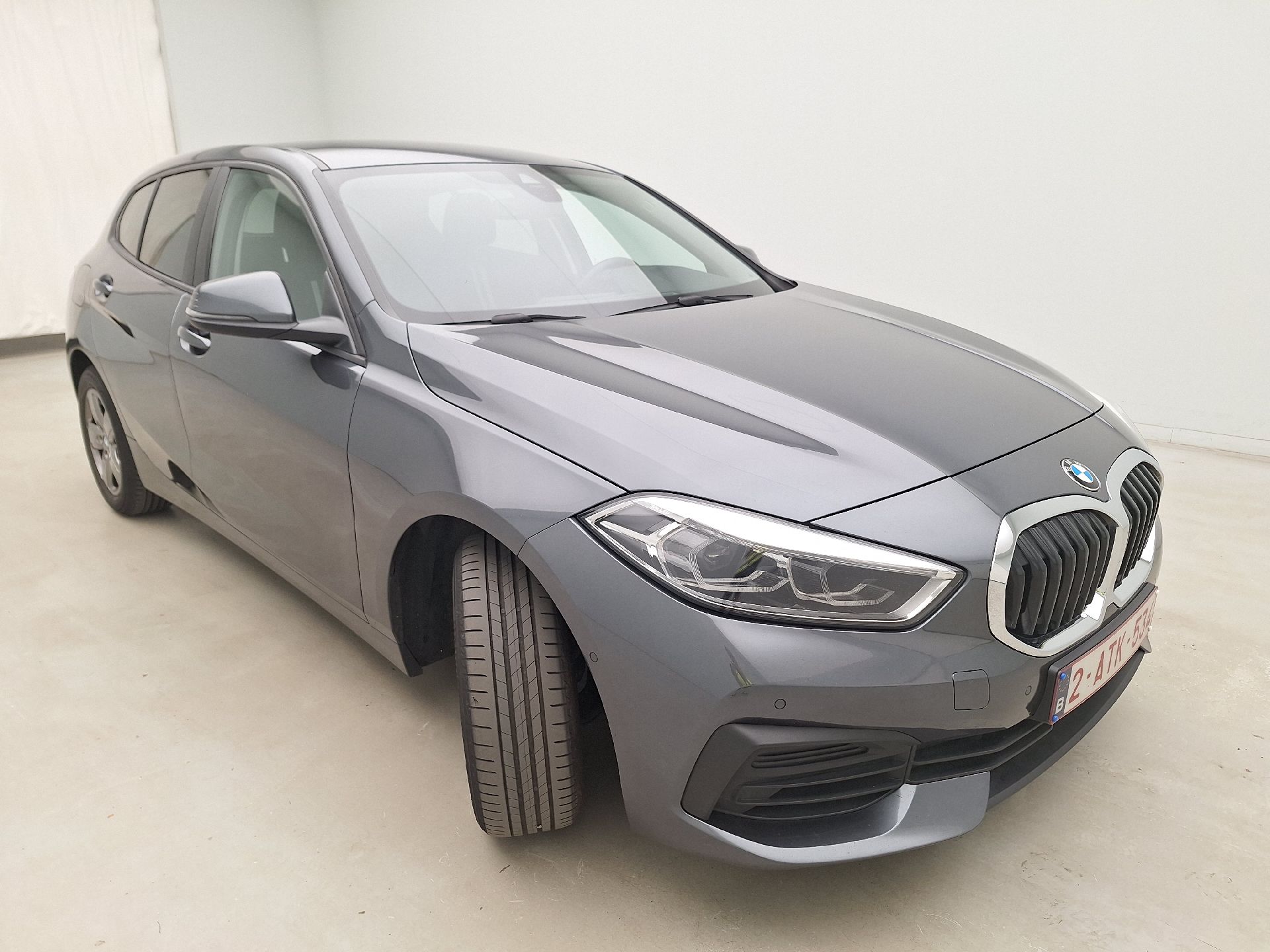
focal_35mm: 23
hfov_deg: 73.9
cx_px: 635
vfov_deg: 58.9
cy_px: 476
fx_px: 844
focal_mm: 5.54
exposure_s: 1/100
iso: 64
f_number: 1.8
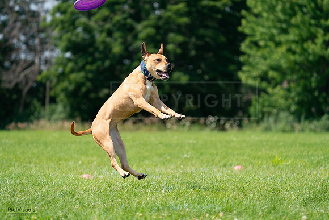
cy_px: 110
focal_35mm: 241
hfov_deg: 8.5
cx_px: 164
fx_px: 2203
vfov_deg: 5.7
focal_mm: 241
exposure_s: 1/4000
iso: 1250
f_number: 5.6
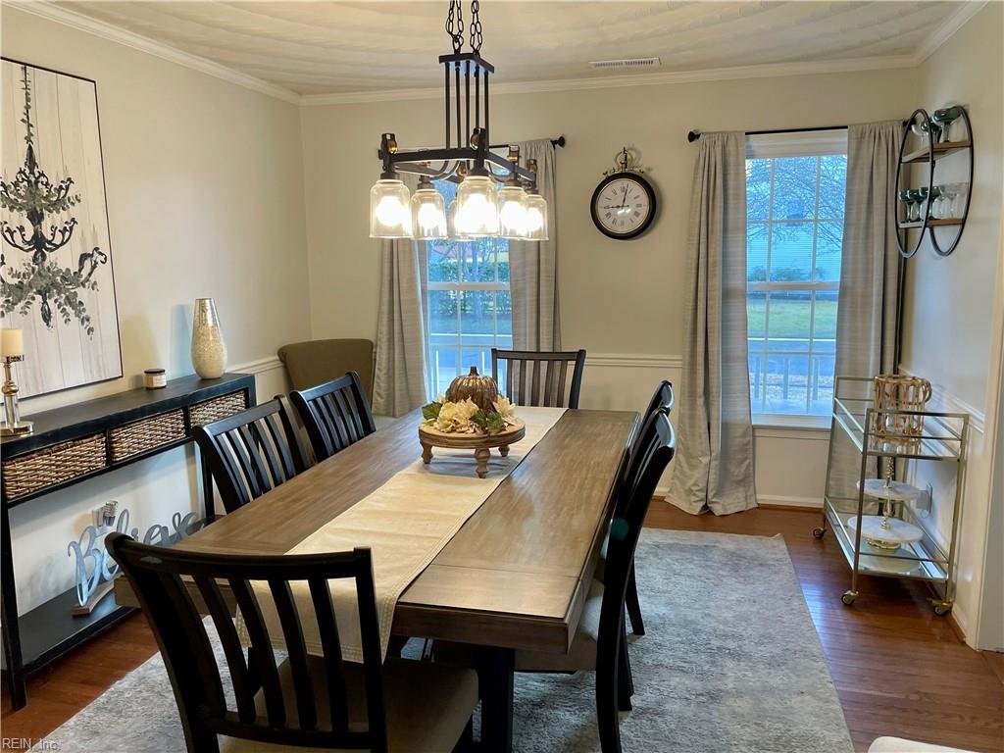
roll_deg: +1.1
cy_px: 376
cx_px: 502
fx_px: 754
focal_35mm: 26
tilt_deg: -9.3
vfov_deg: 53.1
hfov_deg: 67.3
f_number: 1.6
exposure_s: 1/120
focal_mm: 4.2
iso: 125
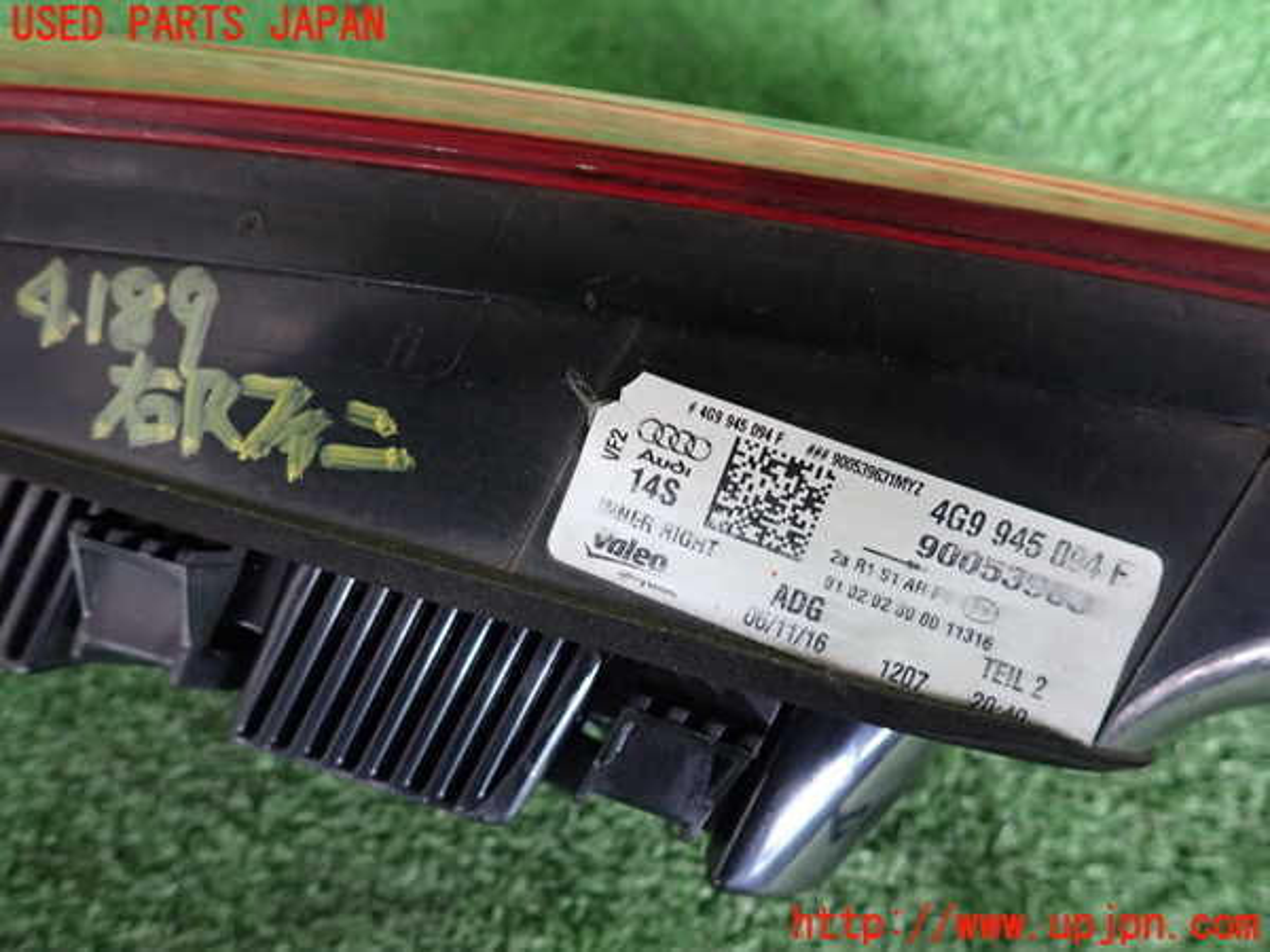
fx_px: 917
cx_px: 635
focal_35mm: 25
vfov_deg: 54.9
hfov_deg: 69.4
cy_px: 476
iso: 320
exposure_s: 1/30
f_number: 2
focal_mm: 4.5
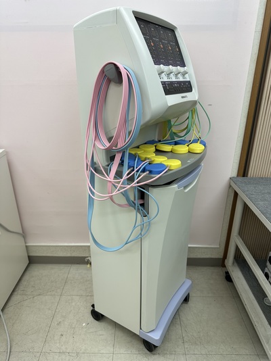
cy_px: 180
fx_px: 251
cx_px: 136
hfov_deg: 56.8
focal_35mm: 24
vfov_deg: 71.6
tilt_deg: -22.4
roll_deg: +0.0
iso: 64
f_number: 1.78
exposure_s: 1/137
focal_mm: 6.86
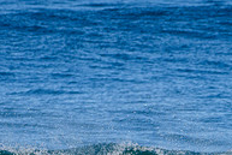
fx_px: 14556
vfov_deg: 0.6
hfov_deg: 0.9
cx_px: 182
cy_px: 201
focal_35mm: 2257
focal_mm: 500
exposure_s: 1/2000
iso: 320
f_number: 5.6
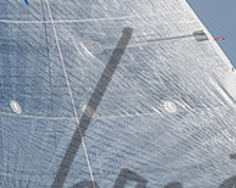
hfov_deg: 1.3
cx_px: 173
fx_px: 10031
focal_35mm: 1437
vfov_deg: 1.1
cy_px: 180
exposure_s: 1/8000
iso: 400
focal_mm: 400
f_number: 6.3
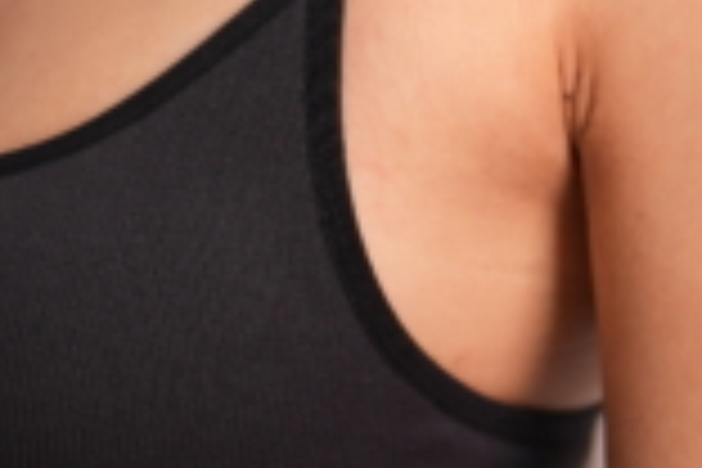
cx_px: 351
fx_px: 6434
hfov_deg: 6.2
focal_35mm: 330
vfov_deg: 4.1
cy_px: -709
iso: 160
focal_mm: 50
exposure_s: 1/60
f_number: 1.3
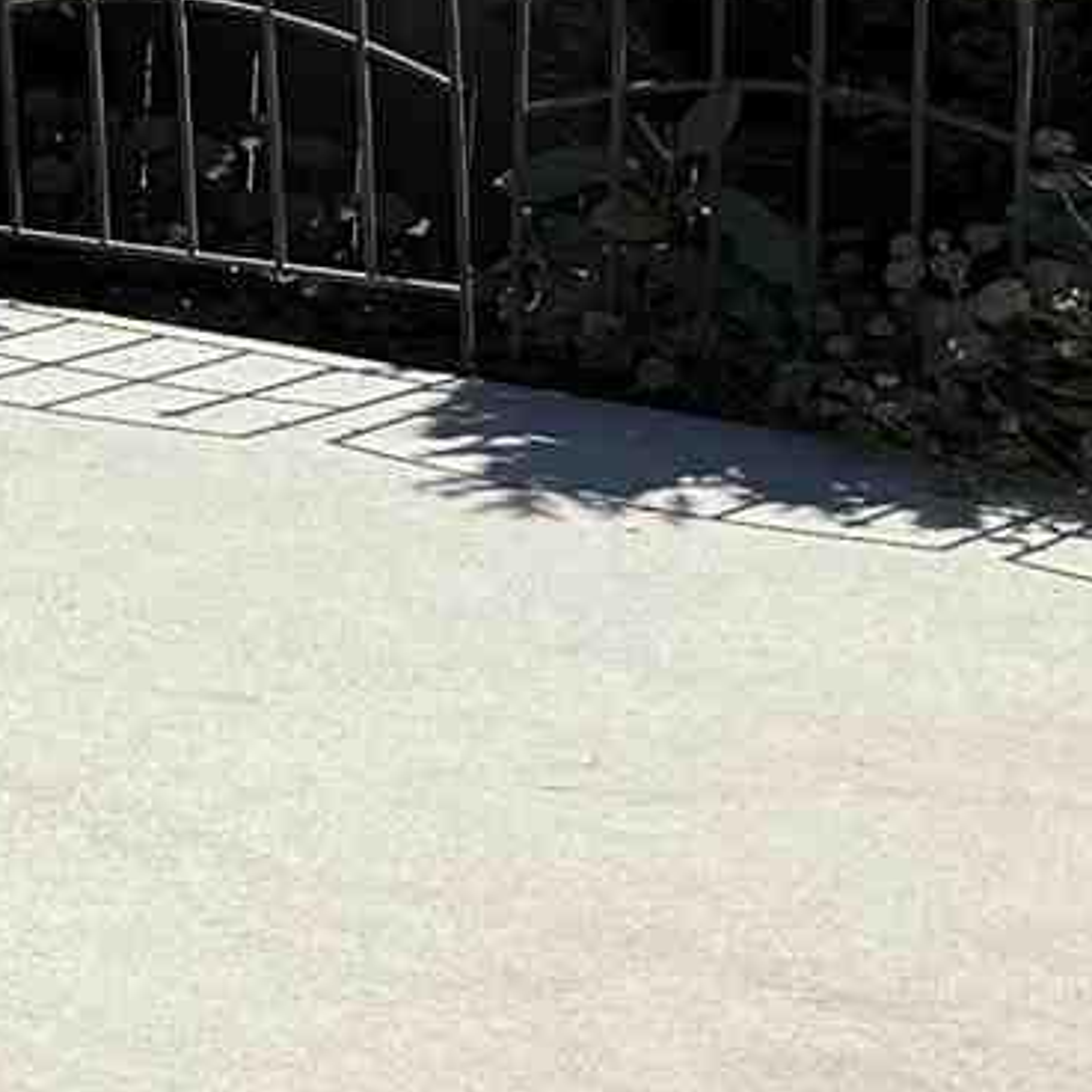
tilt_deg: -2.9
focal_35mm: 177
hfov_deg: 7.5
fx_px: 6317
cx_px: -2982
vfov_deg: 9.5
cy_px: -757
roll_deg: -1.8
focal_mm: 6.76
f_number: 1.78
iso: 80
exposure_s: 1/4167
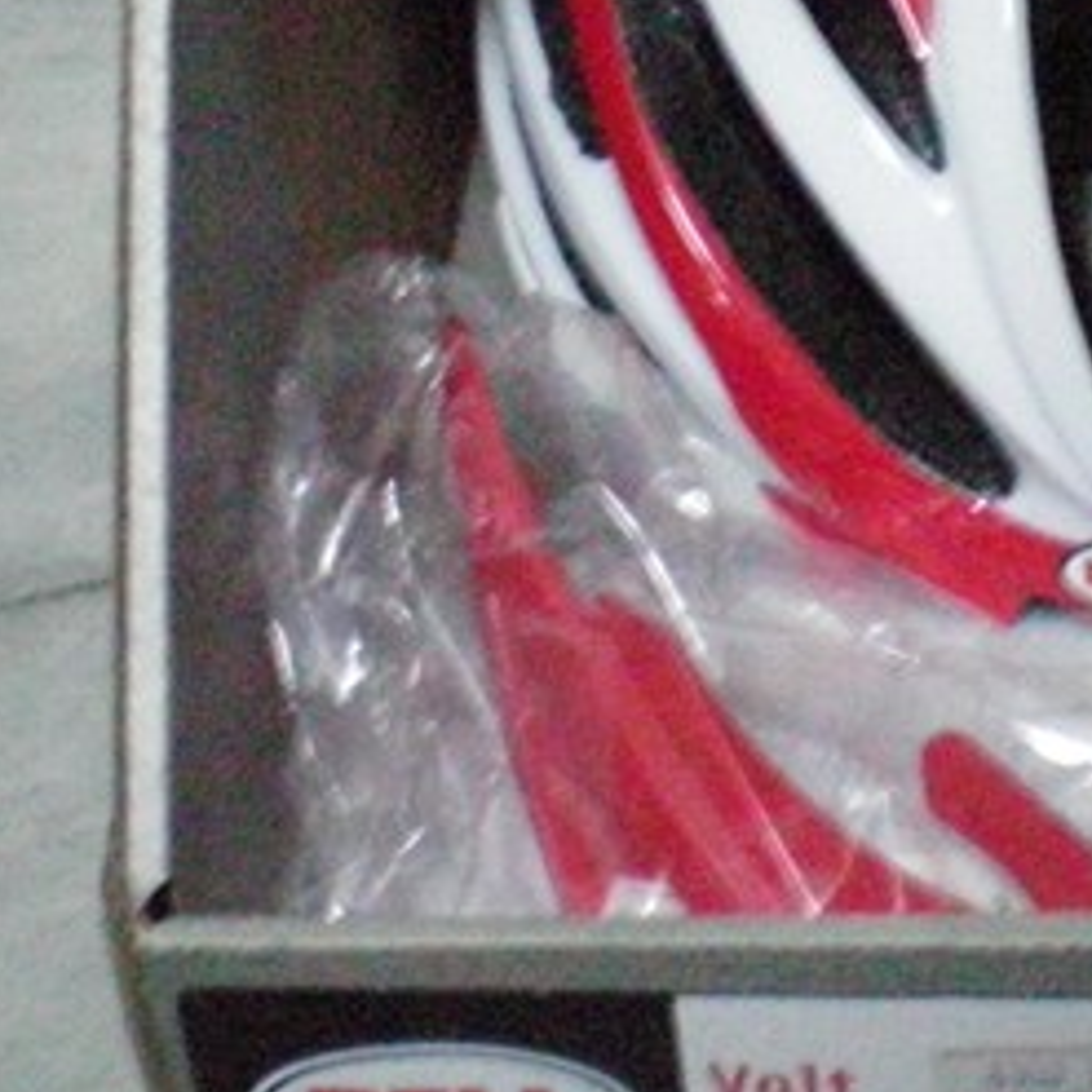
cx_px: 1026
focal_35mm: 109
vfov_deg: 15.8
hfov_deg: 15.7
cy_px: 137
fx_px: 3890
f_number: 3.1
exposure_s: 1/8
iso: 800
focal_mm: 6.3
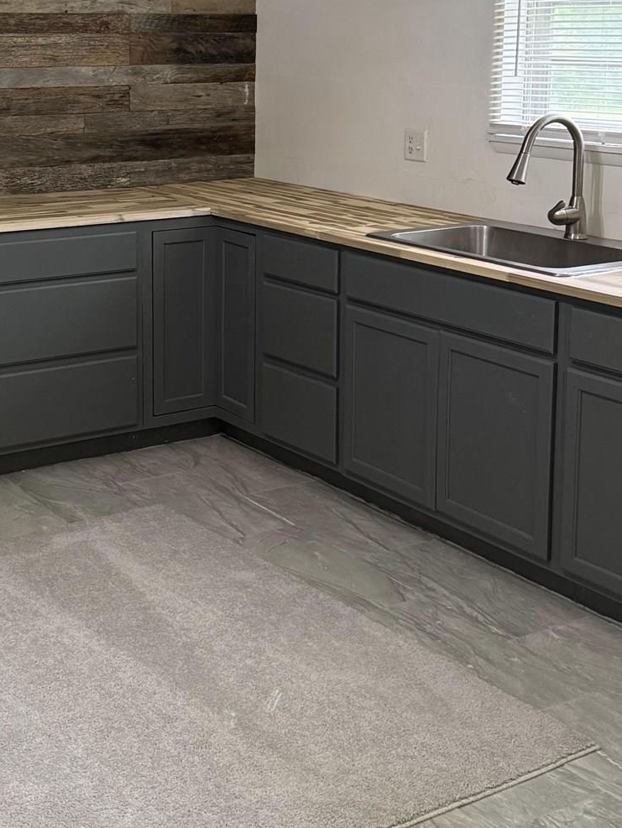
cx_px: 190
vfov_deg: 33.8
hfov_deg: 25.9
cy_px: 237
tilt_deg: -9.2
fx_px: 1341
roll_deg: +0.2
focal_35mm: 56
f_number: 1.78
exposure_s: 1/120
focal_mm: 6.76
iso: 400
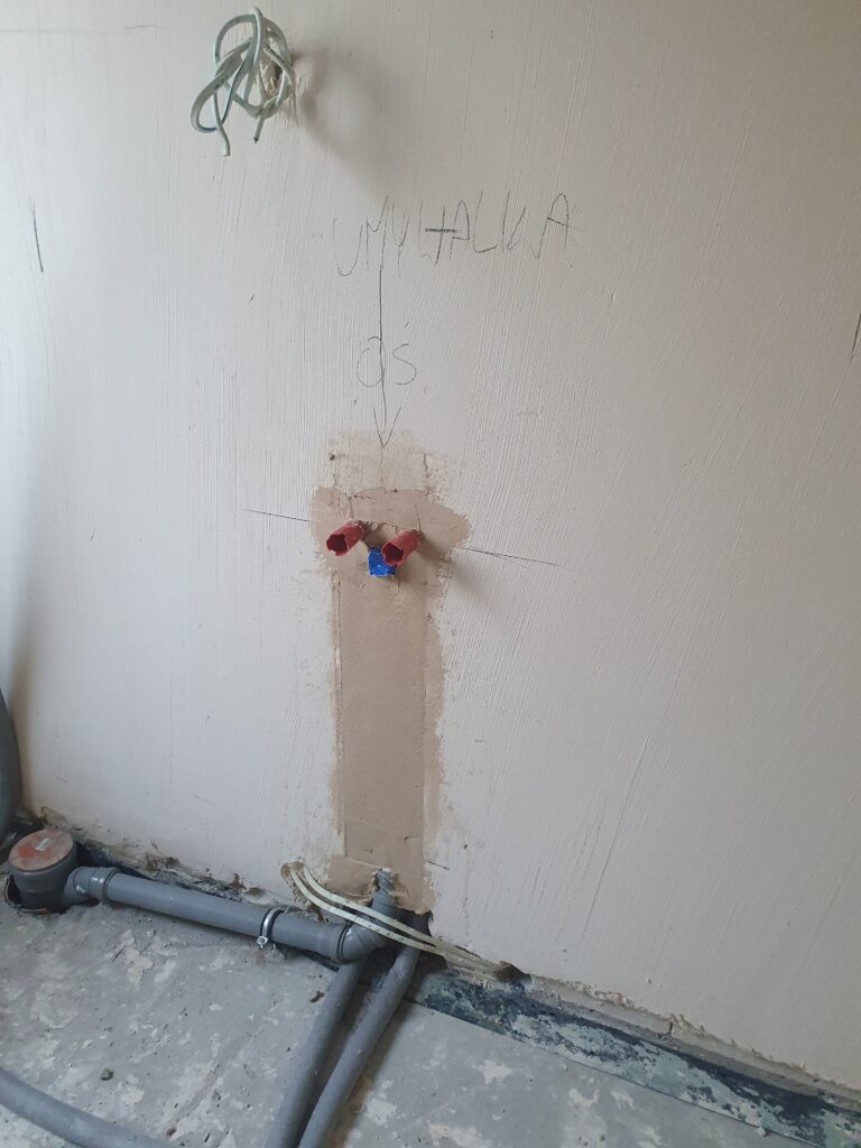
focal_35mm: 26
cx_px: 430
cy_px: 574
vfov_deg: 67.3
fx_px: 862
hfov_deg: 53.1
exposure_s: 1/50
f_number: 2.4
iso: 400
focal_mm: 4.32
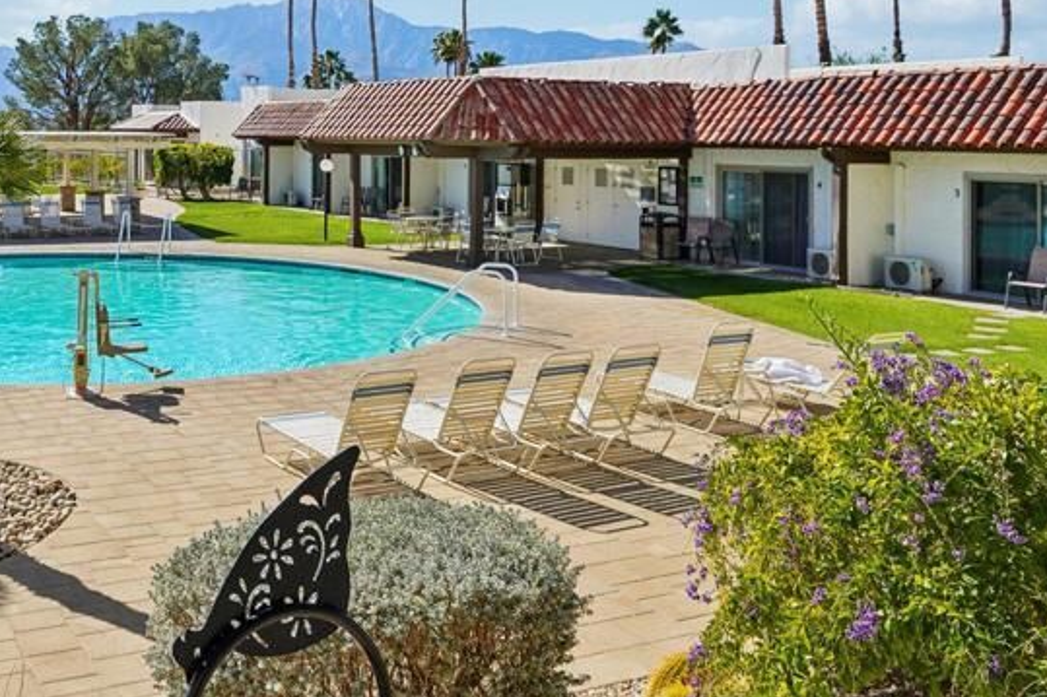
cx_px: 247
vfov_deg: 33.8
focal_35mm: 38
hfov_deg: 48.5
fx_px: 1105
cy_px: 118
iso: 100
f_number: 8
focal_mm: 20
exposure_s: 1/500
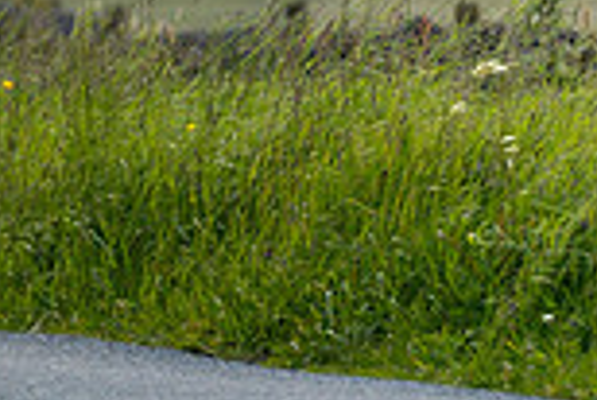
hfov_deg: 3.2
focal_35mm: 640
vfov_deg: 2.2
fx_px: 10623
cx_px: -388
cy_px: -111
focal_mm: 170
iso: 400
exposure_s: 1/1250
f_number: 3.2
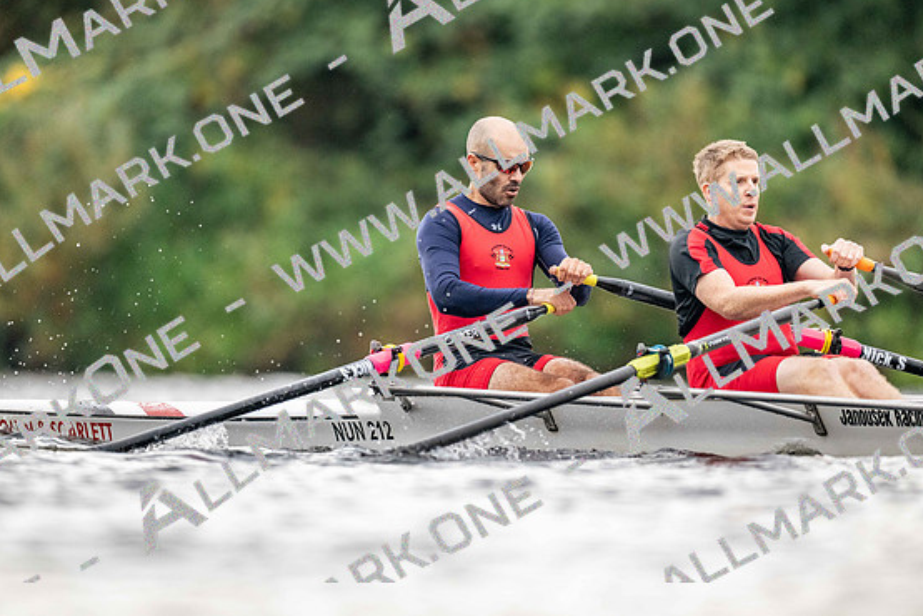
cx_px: 478
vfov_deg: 2.2
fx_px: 16109
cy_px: 297
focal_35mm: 628
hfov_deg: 3.3
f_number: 4
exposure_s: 1/2500
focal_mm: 600
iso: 3600
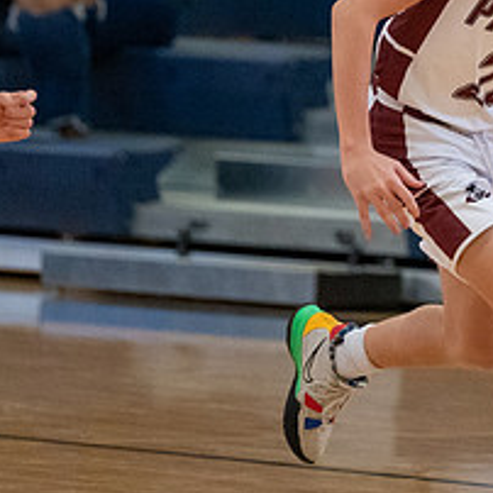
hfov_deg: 2.7
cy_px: -70
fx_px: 10490
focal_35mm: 651
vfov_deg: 2.7
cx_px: 572
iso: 5000
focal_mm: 164
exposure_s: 1/1000
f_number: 2.8
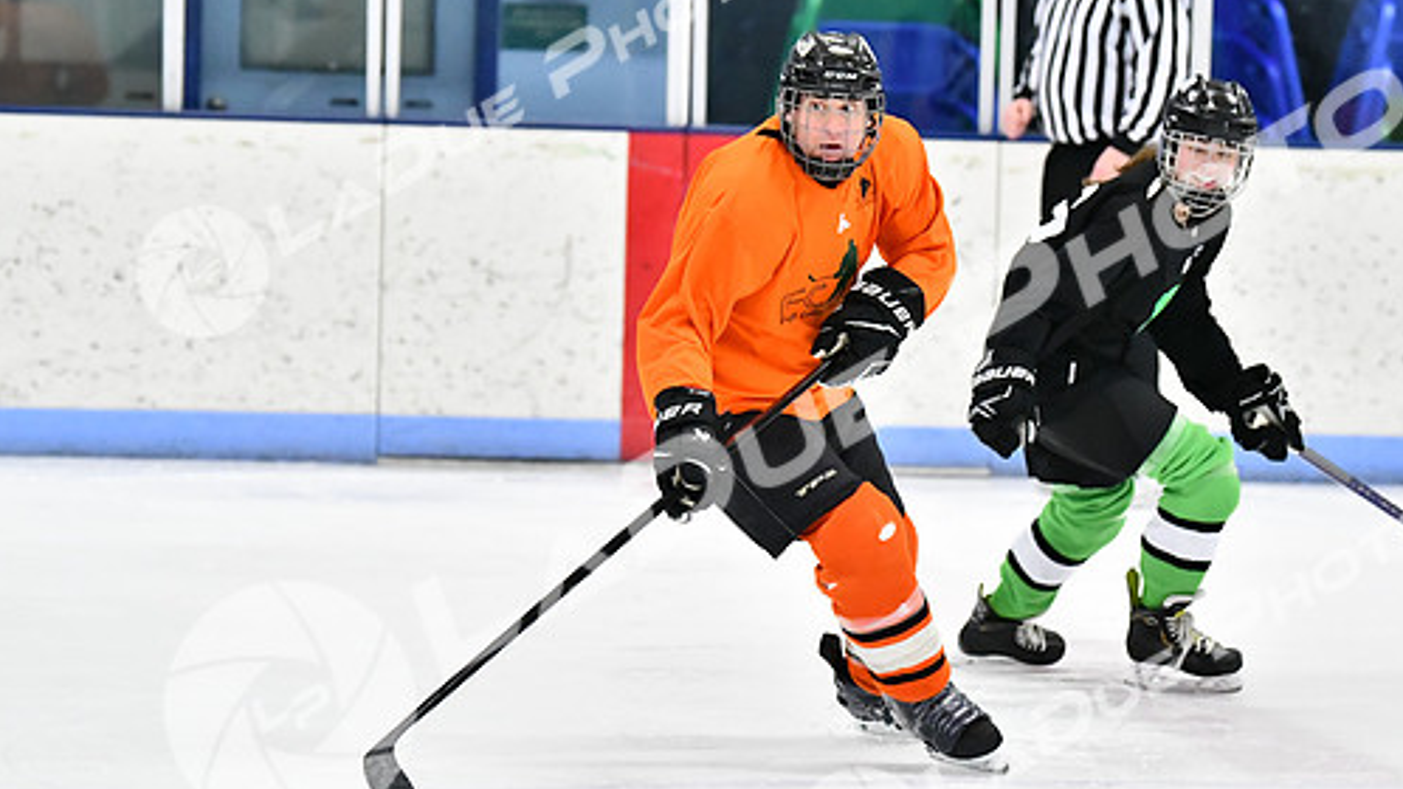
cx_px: 789
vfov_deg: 5.1
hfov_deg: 9.1
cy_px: 418
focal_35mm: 238
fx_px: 8853
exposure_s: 1/1250
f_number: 2.8
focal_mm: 130
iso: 6400
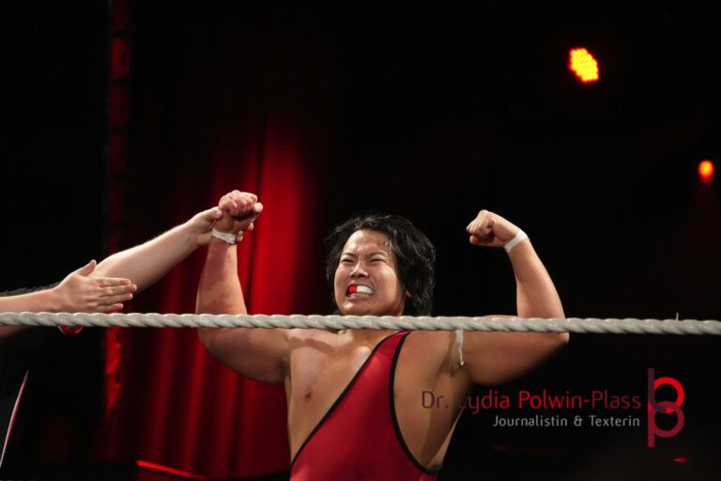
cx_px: 360
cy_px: 240
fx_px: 4506
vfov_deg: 6.1
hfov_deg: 9.1
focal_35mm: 225
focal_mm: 150
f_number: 5.6
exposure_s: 1/160
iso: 6400
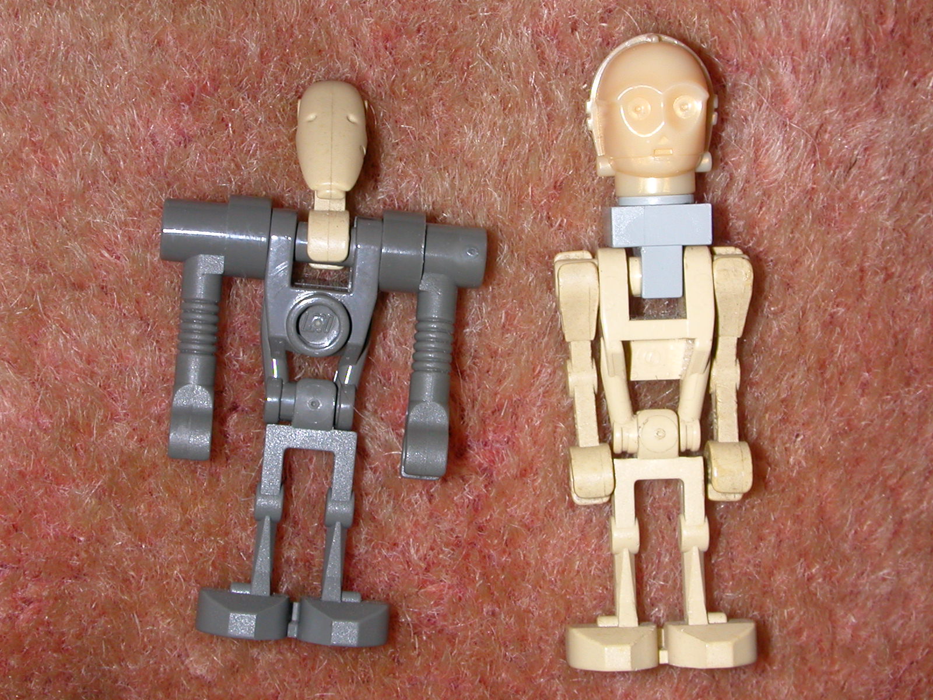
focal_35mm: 64
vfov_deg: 22.9
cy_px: 350
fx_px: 1725
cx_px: 466
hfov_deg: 30.3
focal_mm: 9.7
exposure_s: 1/59.9
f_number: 5.9
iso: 100
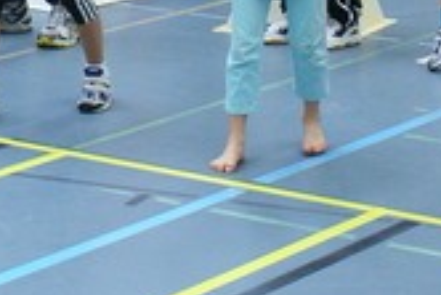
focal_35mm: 171
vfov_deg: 7.9
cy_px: -170
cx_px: 5
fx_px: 2092
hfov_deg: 11.9
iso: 800
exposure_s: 1/30
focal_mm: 35
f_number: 5.6
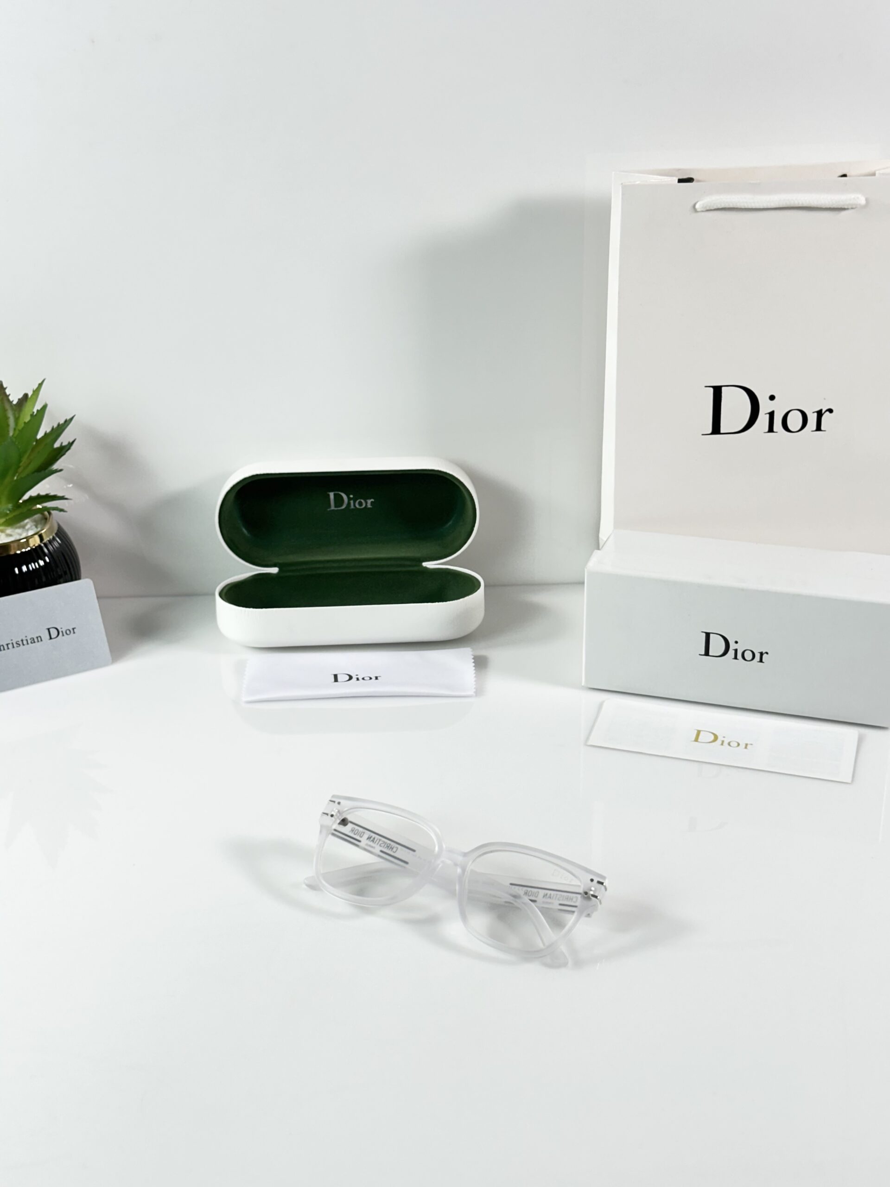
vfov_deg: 39.7
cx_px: 445
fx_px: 1645
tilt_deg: -25.6
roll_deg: +0.5
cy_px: 594
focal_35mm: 48
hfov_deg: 30.3
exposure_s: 1/100
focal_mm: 6.86
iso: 64
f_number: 1.78
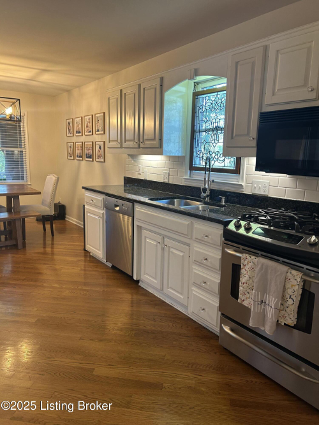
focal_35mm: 26
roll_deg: -2.3
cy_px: 212
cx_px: 160
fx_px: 320
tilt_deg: -10.2
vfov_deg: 67.3
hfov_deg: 53.0
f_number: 1.5
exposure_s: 1/60
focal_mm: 5.7
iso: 80
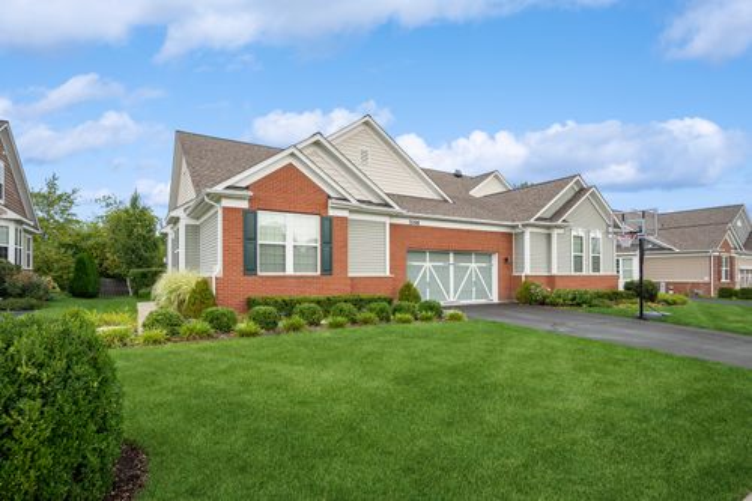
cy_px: 250
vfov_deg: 65.9
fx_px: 386
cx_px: 376
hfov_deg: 88.5
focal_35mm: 18
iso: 100
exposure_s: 1/60
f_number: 10
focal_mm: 18.5
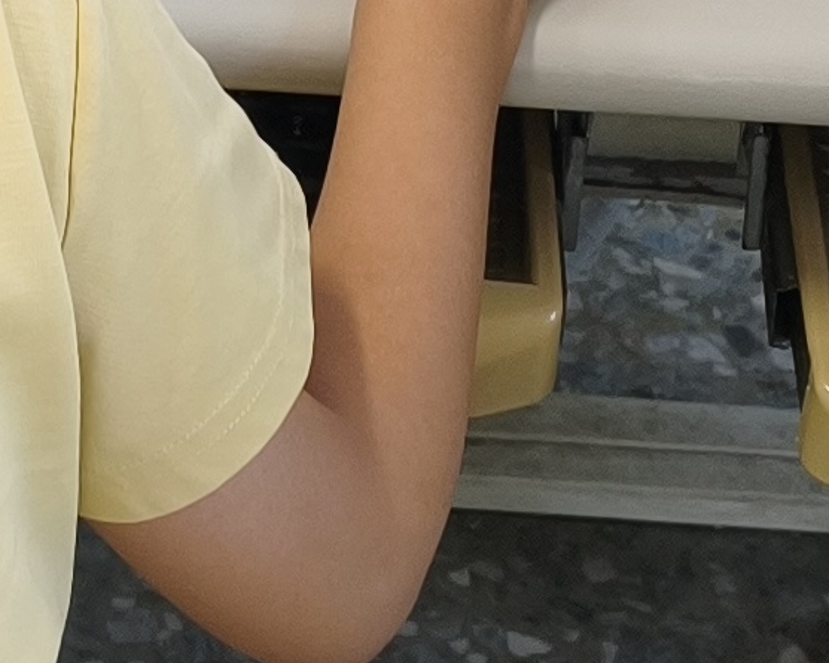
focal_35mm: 165
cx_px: -244
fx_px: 4050
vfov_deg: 9.1
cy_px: -357
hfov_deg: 11.4
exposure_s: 1/120
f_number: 1.62
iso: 160
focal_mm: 6.45
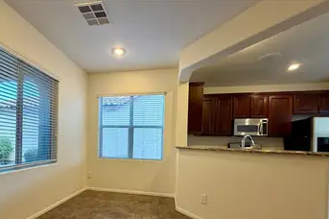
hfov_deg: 92.6
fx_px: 155
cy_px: 143
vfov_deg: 68.7
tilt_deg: +0.0
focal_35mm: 17
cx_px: 139
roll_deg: -2.4
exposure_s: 1/60
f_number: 2.2
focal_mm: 2.22
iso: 250
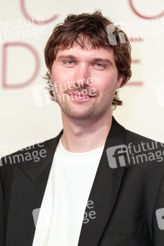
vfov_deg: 12.8
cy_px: 123
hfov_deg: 8.6
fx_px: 1095
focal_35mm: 160
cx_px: 82
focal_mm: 160
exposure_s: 1/250
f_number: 3.2
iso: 320
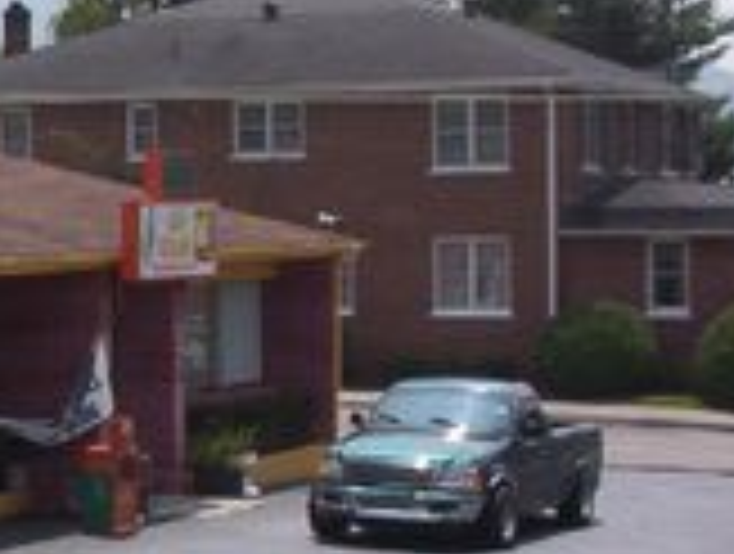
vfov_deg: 11.7
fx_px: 2699
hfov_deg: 14.7
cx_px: -261
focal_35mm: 127
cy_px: 313
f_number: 8
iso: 100
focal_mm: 6
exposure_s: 1/275
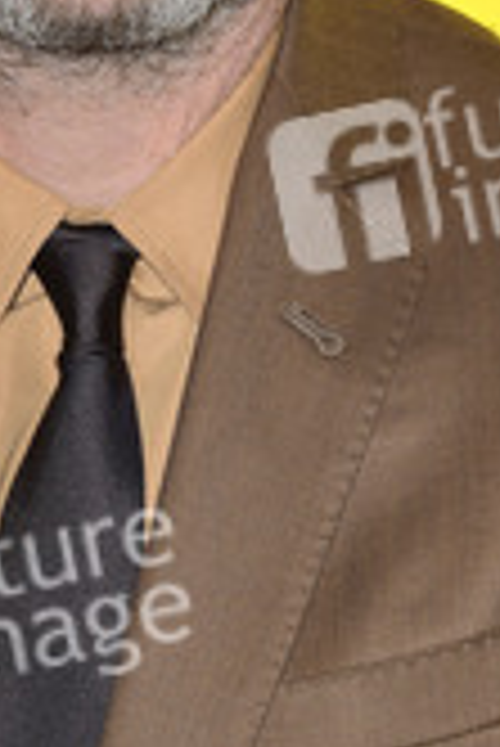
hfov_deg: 3.8
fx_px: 7505
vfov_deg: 5.7
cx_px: 92
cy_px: -58
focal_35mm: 361
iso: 250
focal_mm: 150
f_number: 6.3
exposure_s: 1/250
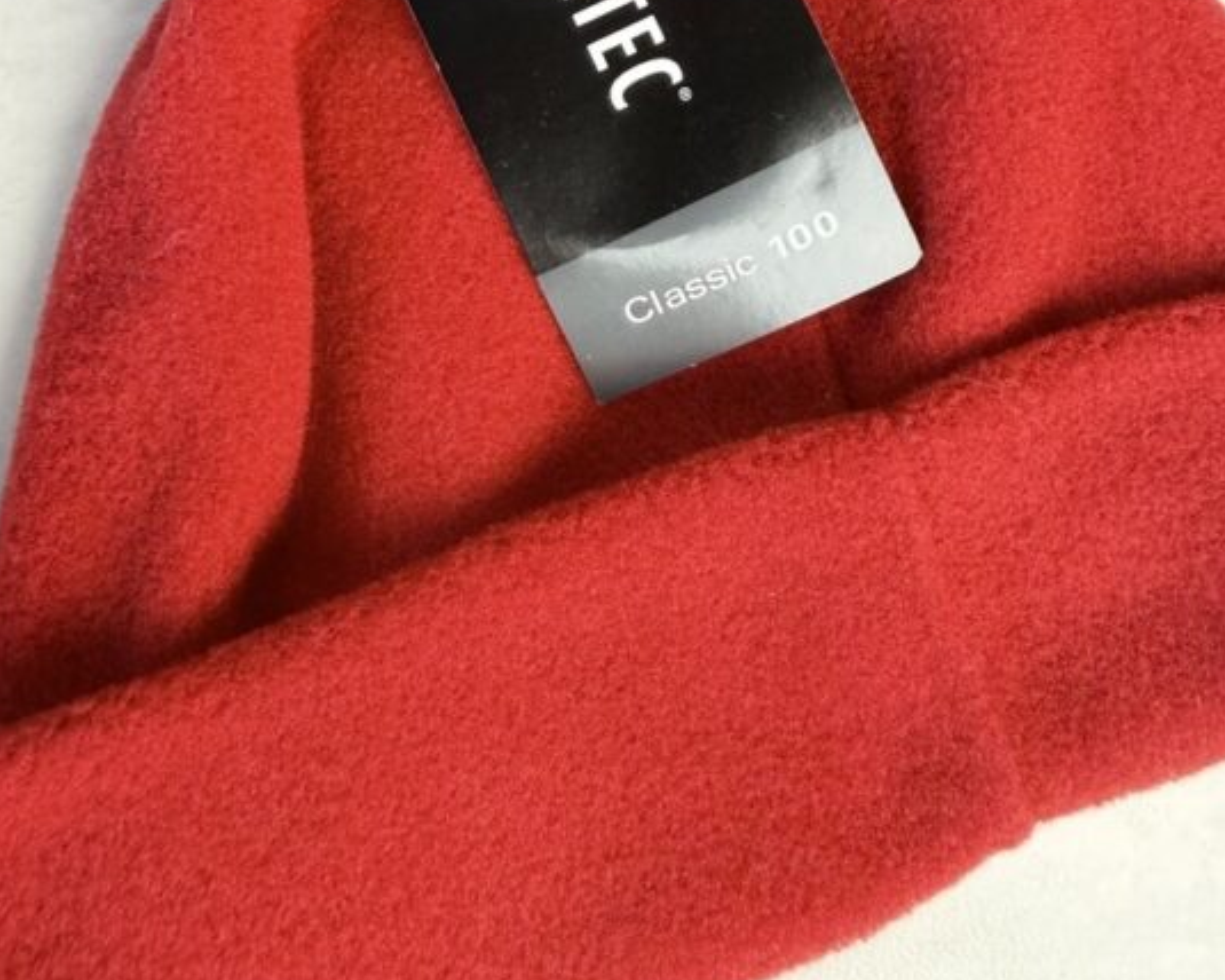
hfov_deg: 51.5
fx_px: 1269
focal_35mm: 35
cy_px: 112
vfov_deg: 39.4
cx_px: 556
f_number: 2.2
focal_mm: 2.22
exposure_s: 1/50
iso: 250
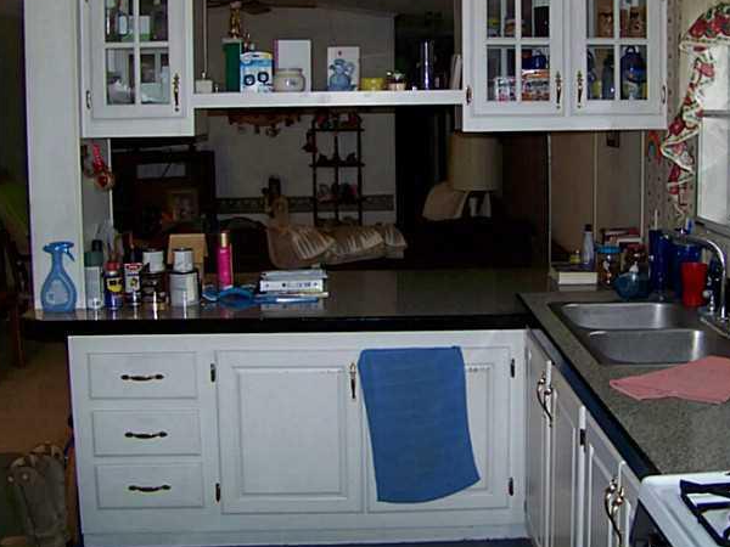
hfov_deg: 39.5
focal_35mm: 48
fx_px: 1012
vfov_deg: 30.2
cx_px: 434
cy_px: 209
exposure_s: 1/30
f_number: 2.8
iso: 200
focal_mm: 5.85
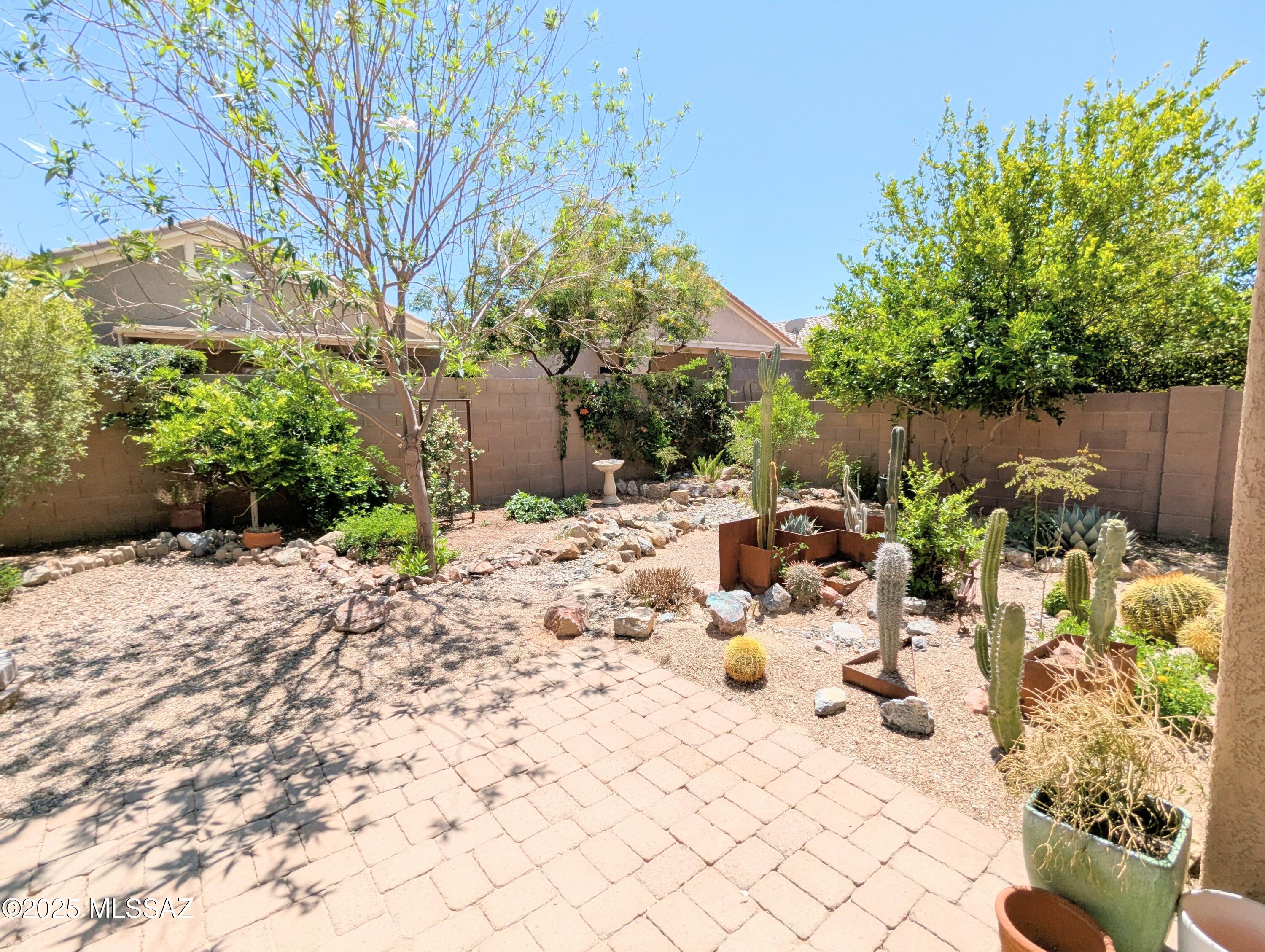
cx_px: 632
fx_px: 585
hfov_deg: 94.4
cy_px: 476
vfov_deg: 78.2
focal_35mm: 16
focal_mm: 2.35
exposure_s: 1/1387
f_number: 2.2
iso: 46
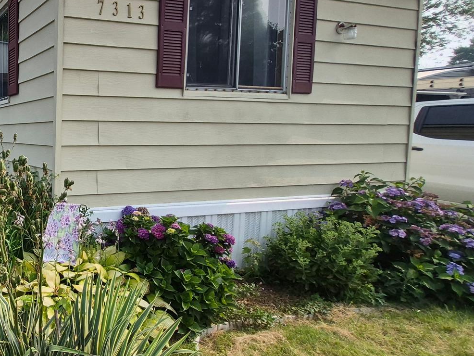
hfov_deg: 51.6
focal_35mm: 27
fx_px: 370
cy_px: 150
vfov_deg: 51.2
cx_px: -5
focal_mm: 1.74
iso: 40
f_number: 2.2
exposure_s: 1/2592
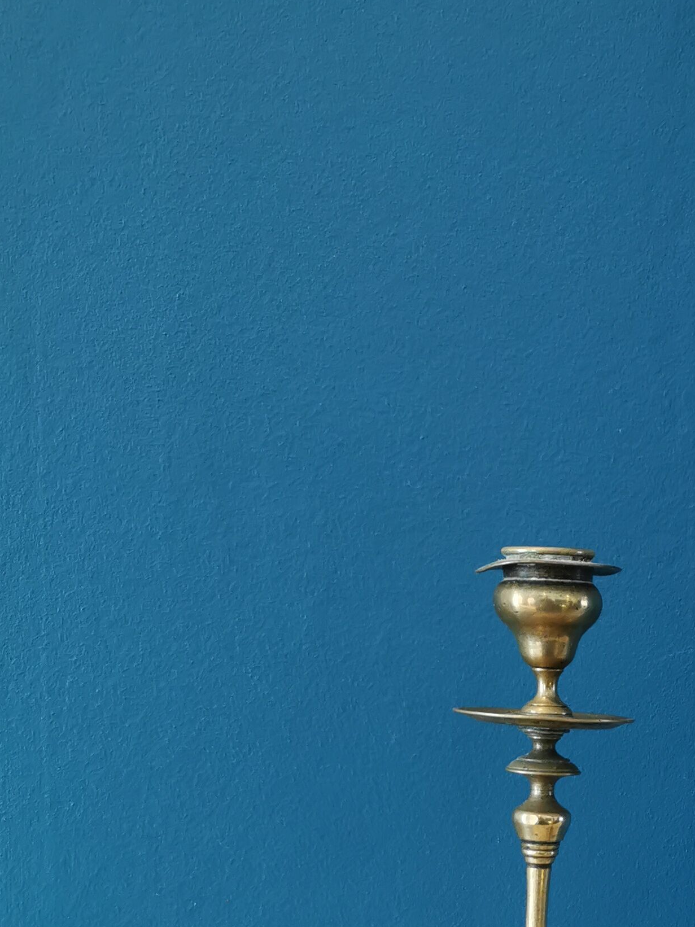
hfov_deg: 22.9
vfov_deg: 30.1
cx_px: 770
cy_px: 915
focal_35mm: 60
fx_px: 1607
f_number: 1.8
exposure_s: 1/50
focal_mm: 5.58
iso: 160
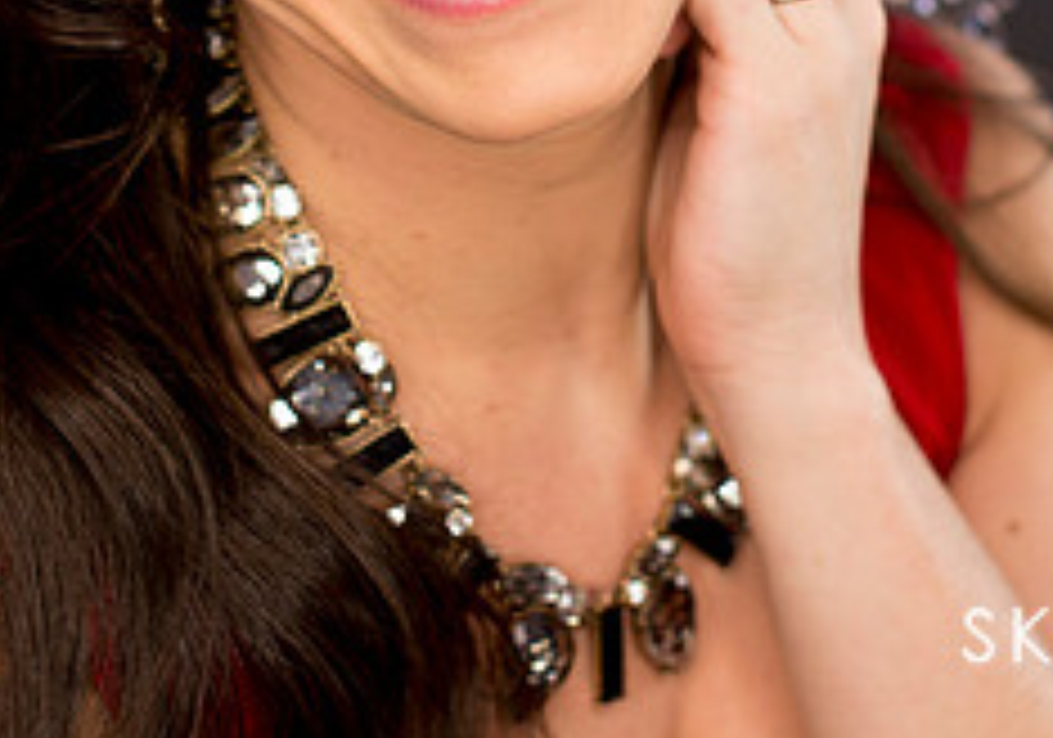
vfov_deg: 10.8
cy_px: -172
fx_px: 3834
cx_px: 520
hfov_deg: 15.6
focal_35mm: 129
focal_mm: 50
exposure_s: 1/200
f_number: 3.2
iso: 200
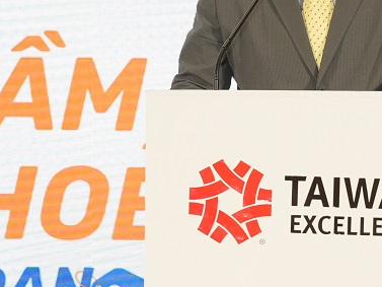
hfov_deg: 9.4
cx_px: 138
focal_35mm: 211
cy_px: 15
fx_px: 2329
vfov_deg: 7.0
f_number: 5
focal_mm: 46.5
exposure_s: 1/160
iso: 1000
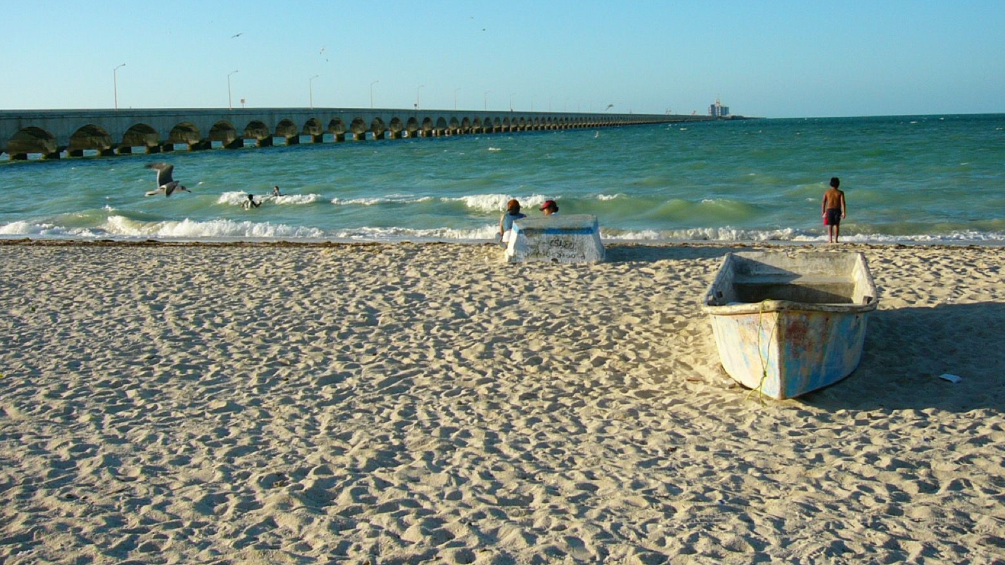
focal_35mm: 39
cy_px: 201
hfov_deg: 51.6
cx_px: 510
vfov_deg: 30.3
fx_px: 1039
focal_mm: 5.8
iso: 50
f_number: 8
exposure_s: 1/125
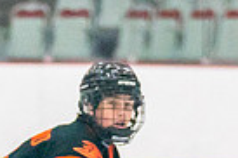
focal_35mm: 908
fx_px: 5996
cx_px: -89
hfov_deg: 2.3
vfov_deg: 1.5
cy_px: 334
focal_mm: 122
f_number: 2.8
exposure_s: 1/1250
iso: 3200
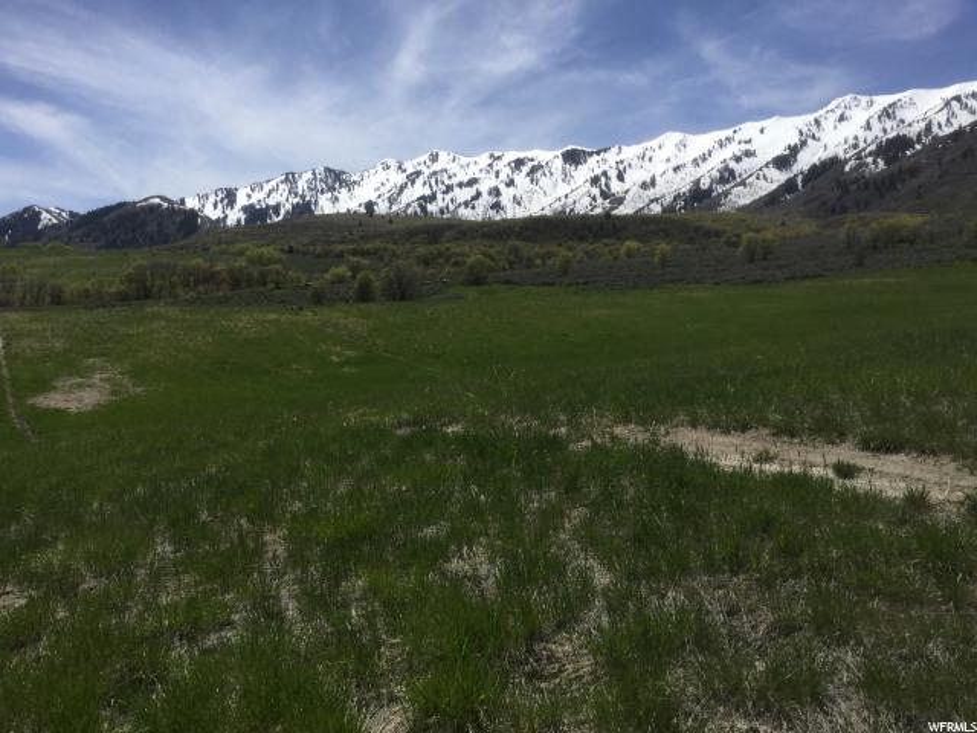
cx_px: 488
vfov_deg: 45.4
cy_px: 366
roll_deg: -1.4
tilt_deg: -3.0
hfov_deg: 58.4
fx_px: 875
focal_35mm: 31
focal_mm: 3.3
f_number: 2.4
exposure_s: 1/2203
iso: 25
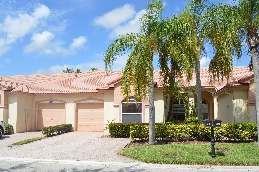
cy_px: 86
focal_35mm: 33
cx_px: 130
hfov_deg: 57.3
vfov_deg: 39.9
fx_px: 237
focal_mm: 22
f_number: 9
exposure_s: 1/320
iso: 100
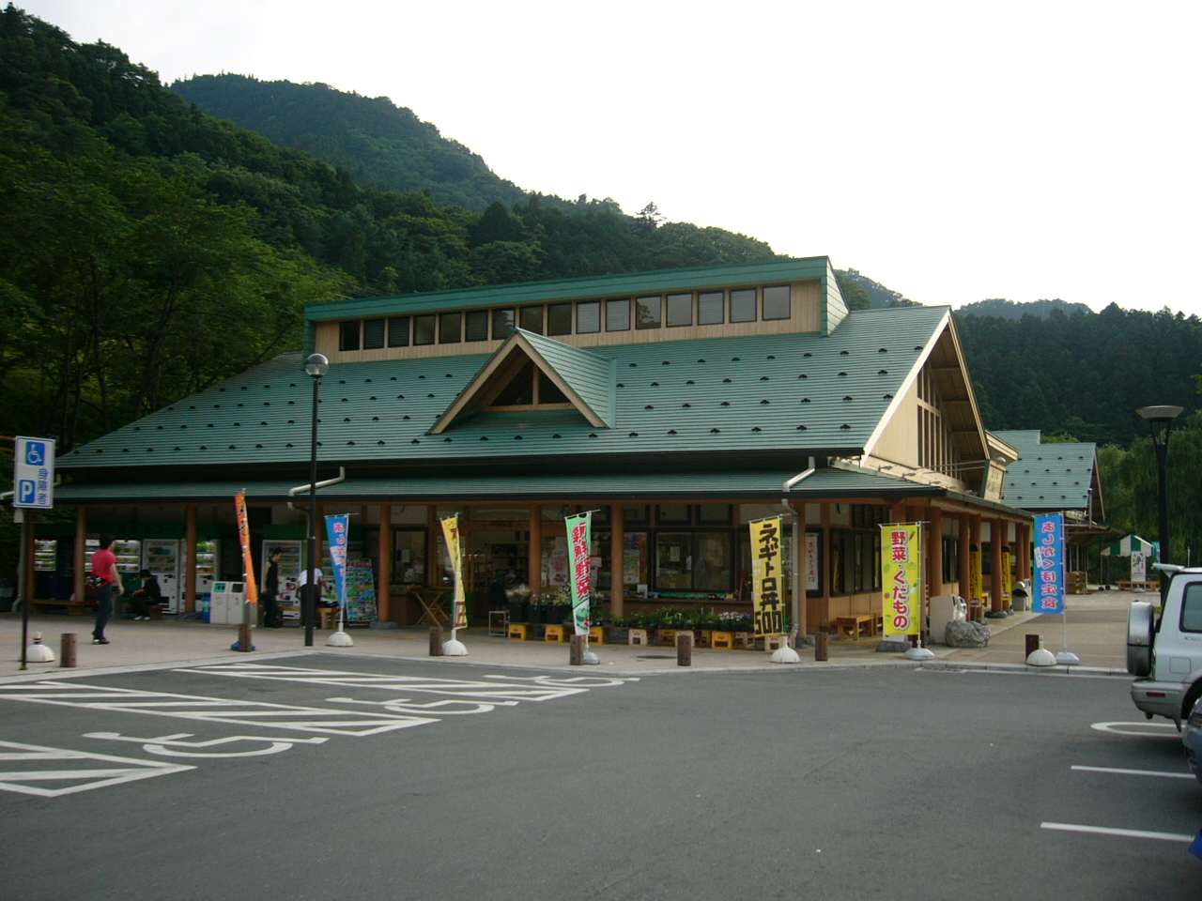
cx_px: 601
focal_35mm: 35
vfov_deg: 40.7
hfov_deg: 52.6
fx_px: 1215
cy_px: 450
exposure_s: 1/320
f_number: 2.8
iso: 50
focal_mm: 5.8
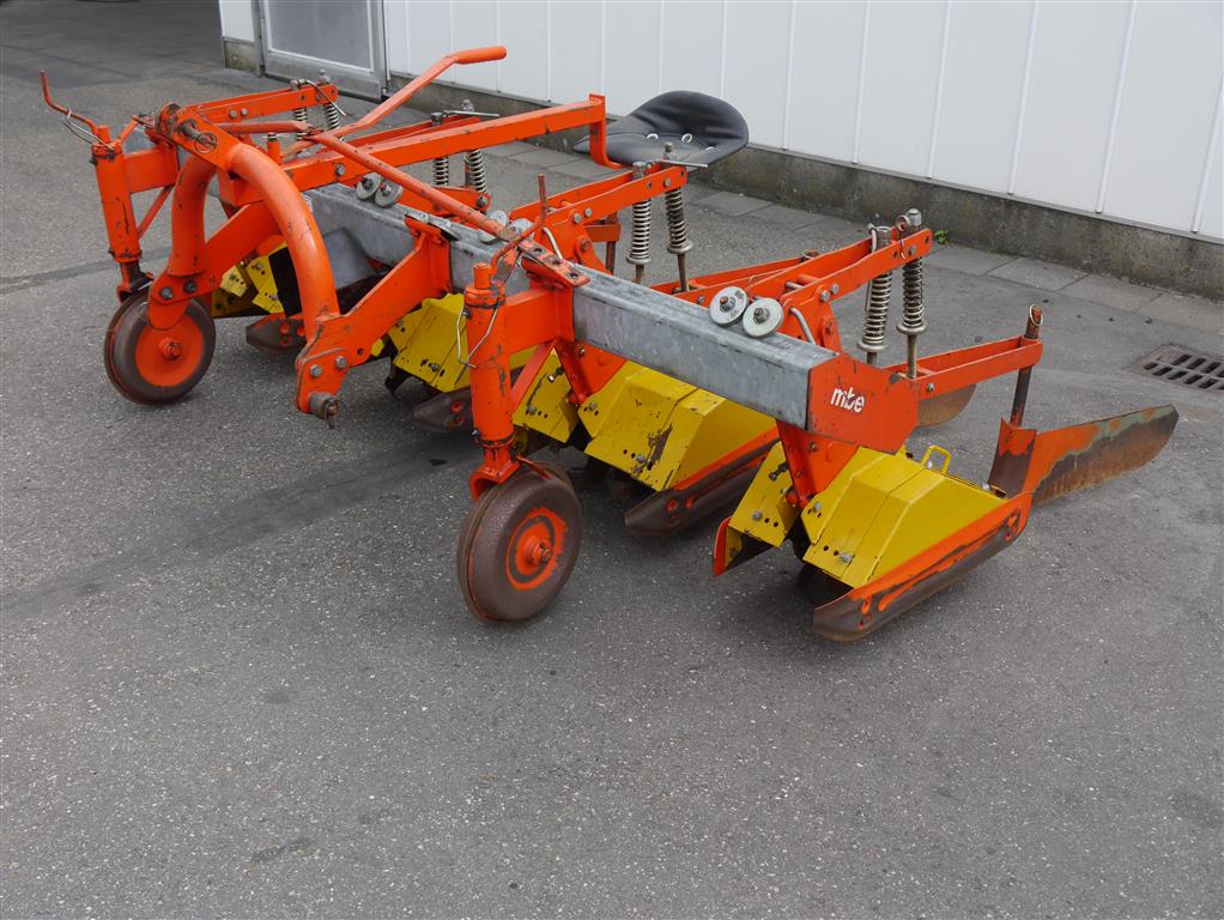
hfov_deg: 46.8
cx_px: 612
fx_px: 1415
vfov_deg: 36.0
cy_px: 460
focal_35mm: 40
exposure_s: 1/200
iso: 160
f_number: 5.6
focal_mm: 20
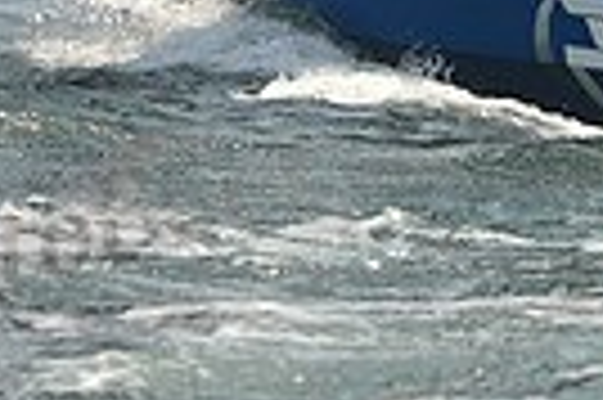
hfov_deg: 3.8
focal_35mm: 543
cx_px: 680
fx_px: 9084
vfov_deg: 2.5
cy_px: -74
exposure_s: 1/640
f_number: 6.3
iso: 250
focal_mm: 125
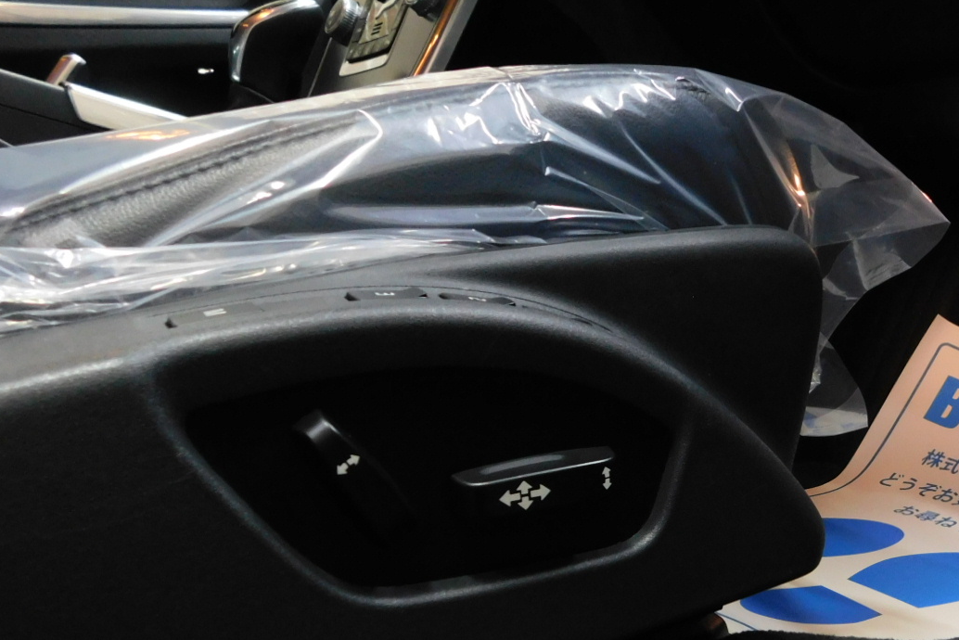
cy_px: 487
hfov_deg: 50.5
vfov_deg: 35.1
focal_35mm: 37
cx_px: 676
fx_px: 986
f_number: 3
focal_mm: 4
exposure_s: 1/20
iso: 400
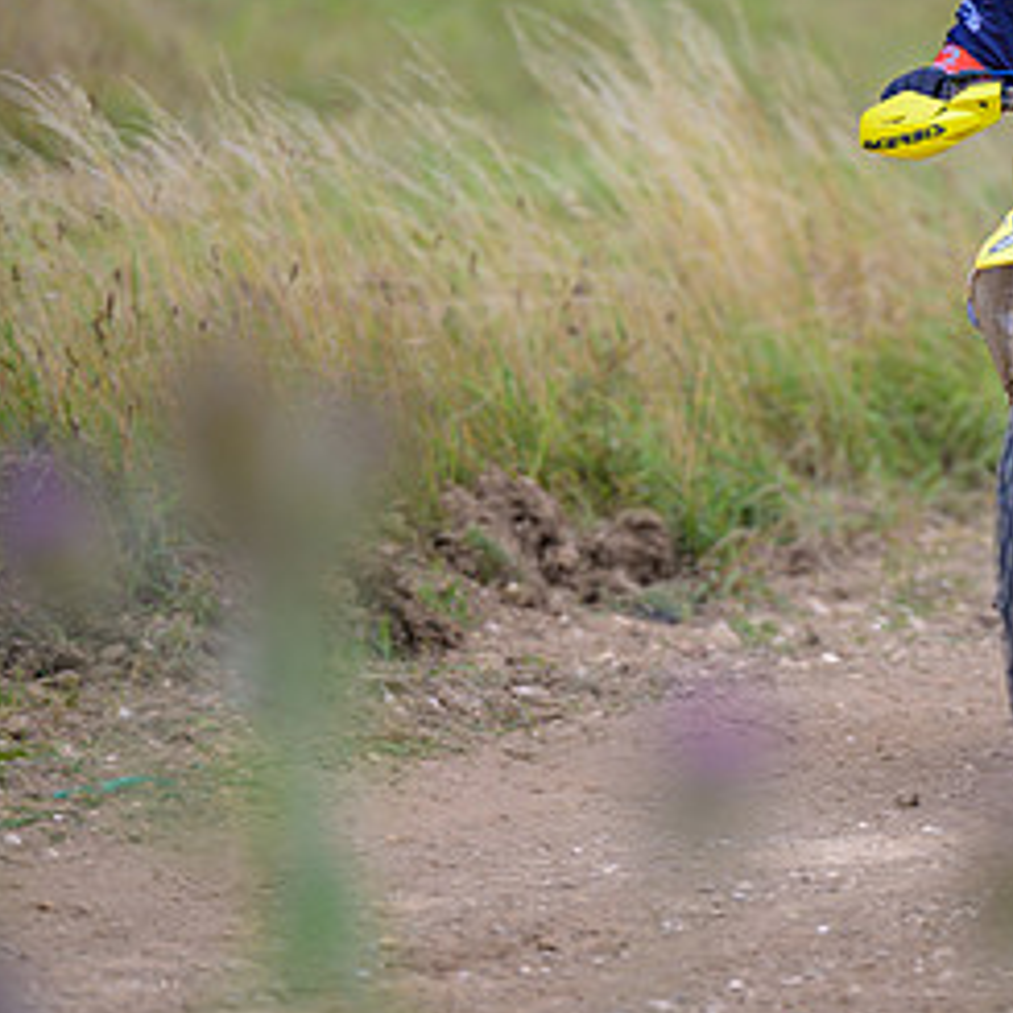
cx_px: 1121
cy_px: 378
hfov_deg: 4.3
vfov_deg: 4.3
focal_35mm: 403
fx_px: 13343
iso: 64
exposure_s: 1/400
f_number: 2.8
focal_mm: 200
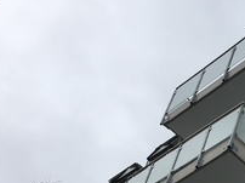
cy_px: 248
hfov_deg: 18.8
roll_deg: -5.8
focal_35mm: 92
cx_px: 370
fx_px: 650
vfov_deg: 15.2
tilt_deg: +39.2
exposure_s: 1/938
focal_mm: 4.15
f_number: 2.2
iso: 25
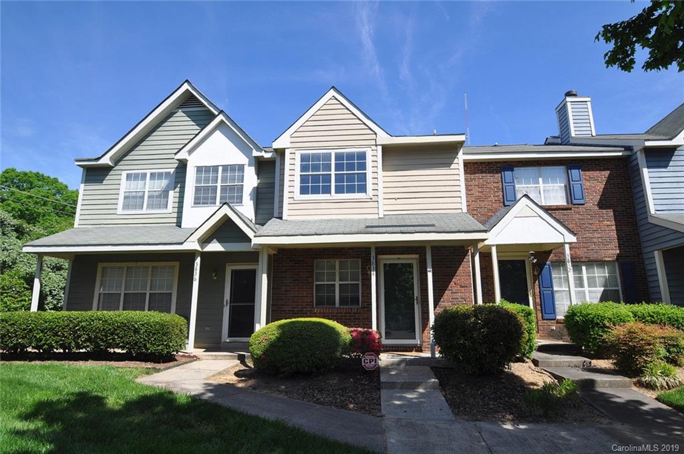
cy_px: 227
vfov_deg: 63.1
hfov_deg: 85.5
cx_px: 342
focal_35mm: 20
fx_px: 370
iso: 200
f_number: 9
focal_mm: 13
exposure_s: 1/320
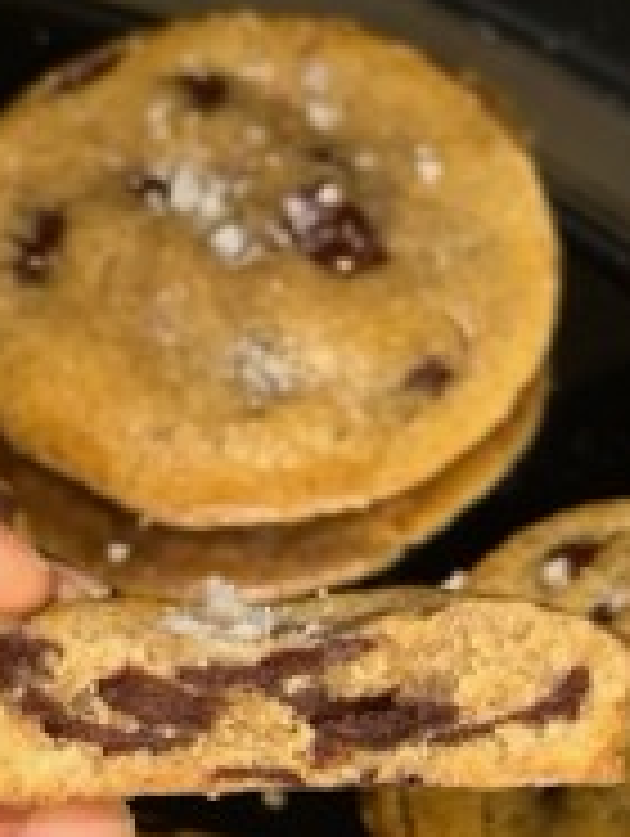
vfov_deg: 15.2
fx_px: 3123
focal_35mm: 129
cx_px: 173
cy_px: 544
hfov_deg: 11.5
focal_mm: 6.86
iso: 50
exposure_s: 1/25
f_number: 1.78
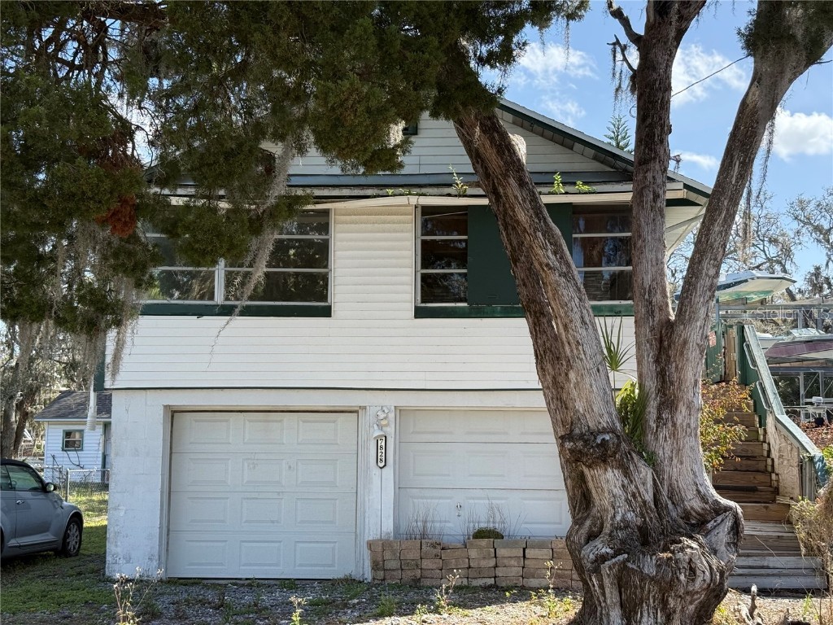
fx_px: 1155
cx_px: 416
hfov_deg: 39.7
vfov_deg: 30.3
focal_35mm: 48
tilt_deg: +5.7
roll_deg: -0.4
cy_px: 312
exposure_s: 1/1795
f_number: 1.78
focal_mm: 6.76
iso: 100
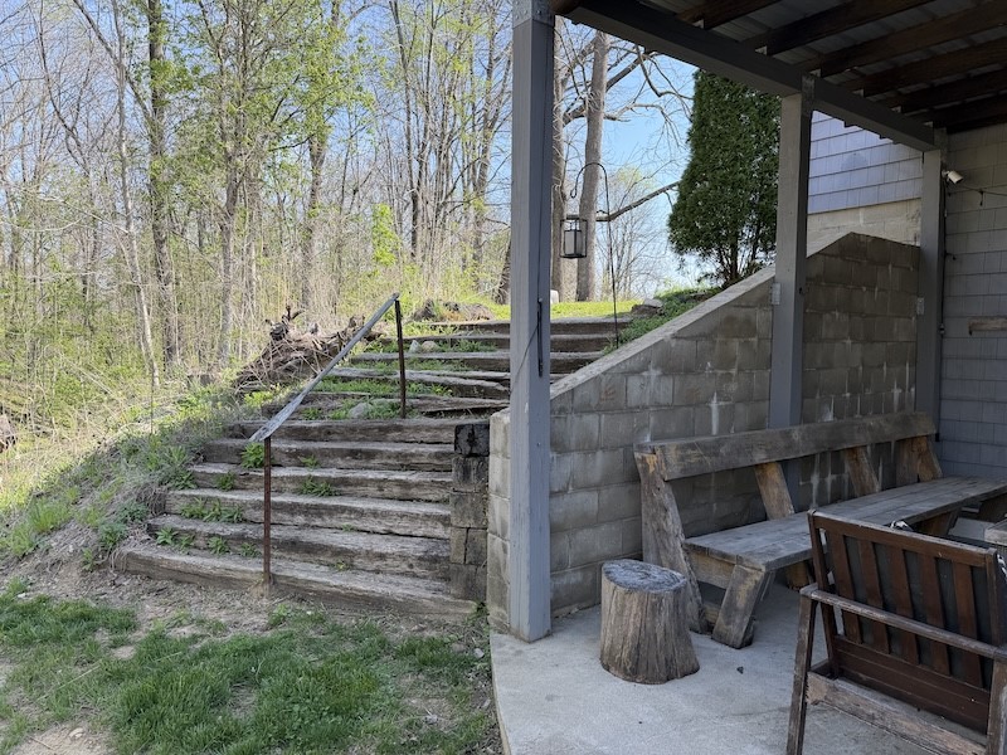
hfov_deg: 71.6
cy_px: 378
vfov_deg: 56.8
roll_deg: +0.5
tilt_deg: -3.6
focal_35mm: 24
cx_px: 504
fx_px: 698
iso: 100
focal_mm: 6.76
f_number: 1.78
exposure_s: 1/1271
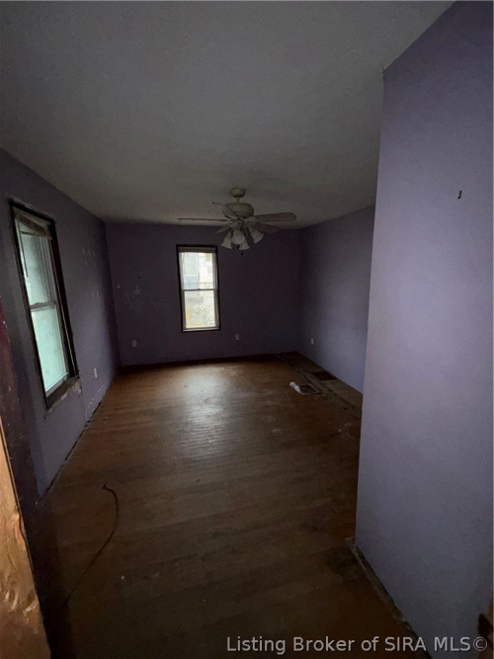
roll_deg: -0.9
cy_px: 330
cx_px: 247
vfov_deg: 102.1
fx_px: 266
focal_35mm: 14
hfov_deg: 85.7
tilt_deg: -9.2
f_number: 2.2
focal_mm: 2.22
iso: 160
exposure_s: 1/60
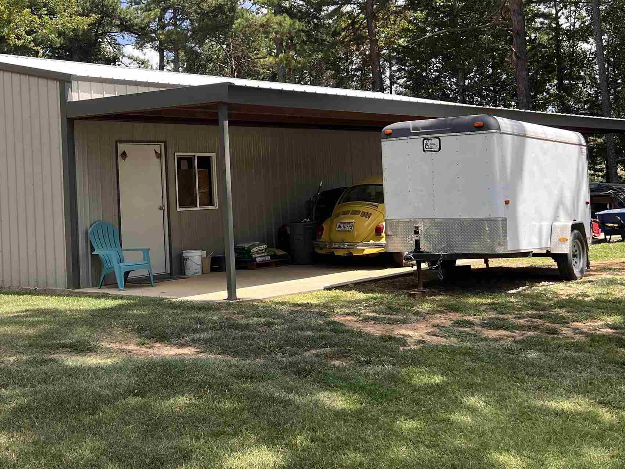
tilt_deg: +6.2
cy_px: 149
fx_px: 849
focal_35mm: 47
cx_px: 200
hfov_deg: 39.9
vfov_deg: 30.6
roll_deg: +1.2
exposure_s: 1/1645
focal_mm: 5.7
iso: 50
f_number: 1.5
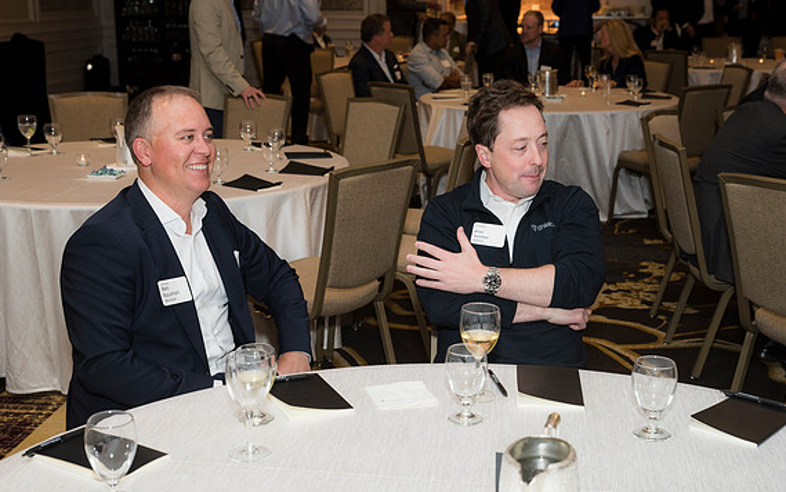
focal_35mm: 54
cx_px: 392
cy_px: 238
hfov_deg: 37.5
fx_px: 1157
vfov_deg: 24.0
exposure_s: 1/125
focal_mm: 52
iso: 800
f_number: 5.6
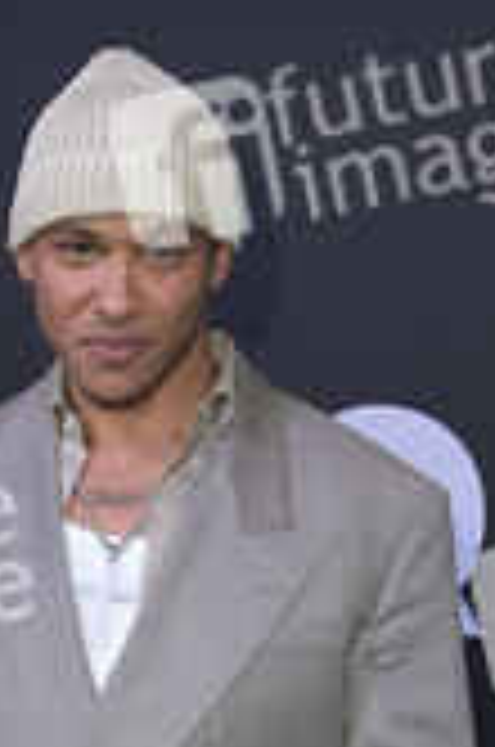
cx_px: -68
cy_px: 819
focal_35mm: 82
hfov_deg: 16.1
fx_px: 1698
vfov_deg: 23.3
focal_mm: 34
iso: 1000
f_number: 5.6
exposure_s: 1/250
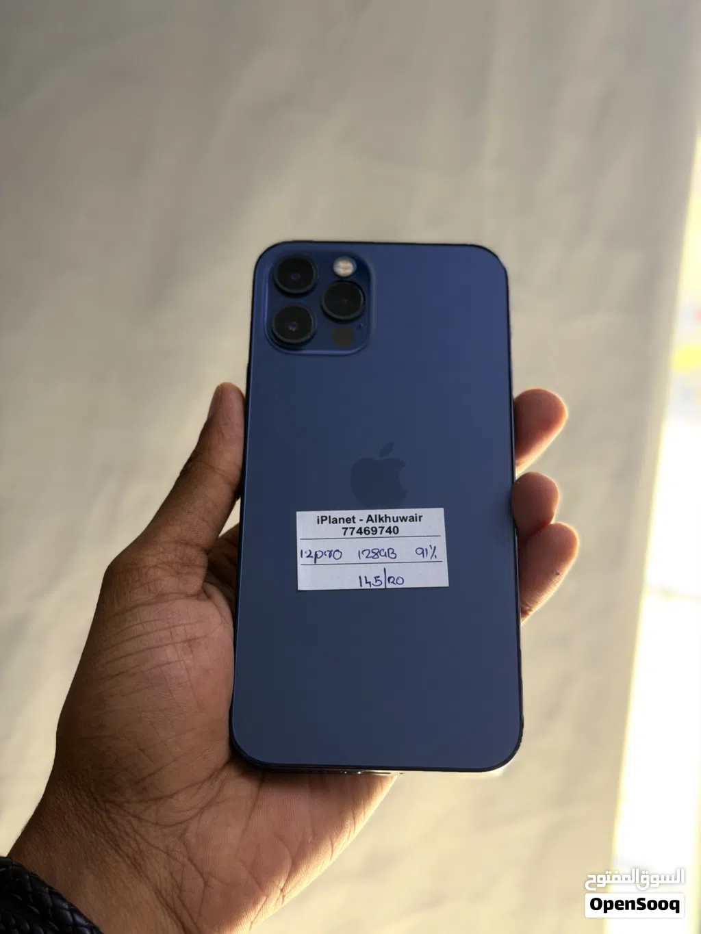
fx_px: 1296
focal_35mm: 48
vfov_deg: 39.7
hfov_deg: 30.3
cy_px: 467
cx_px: 350
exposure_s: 1/110
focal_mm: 6.76
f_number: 1.78
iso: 100
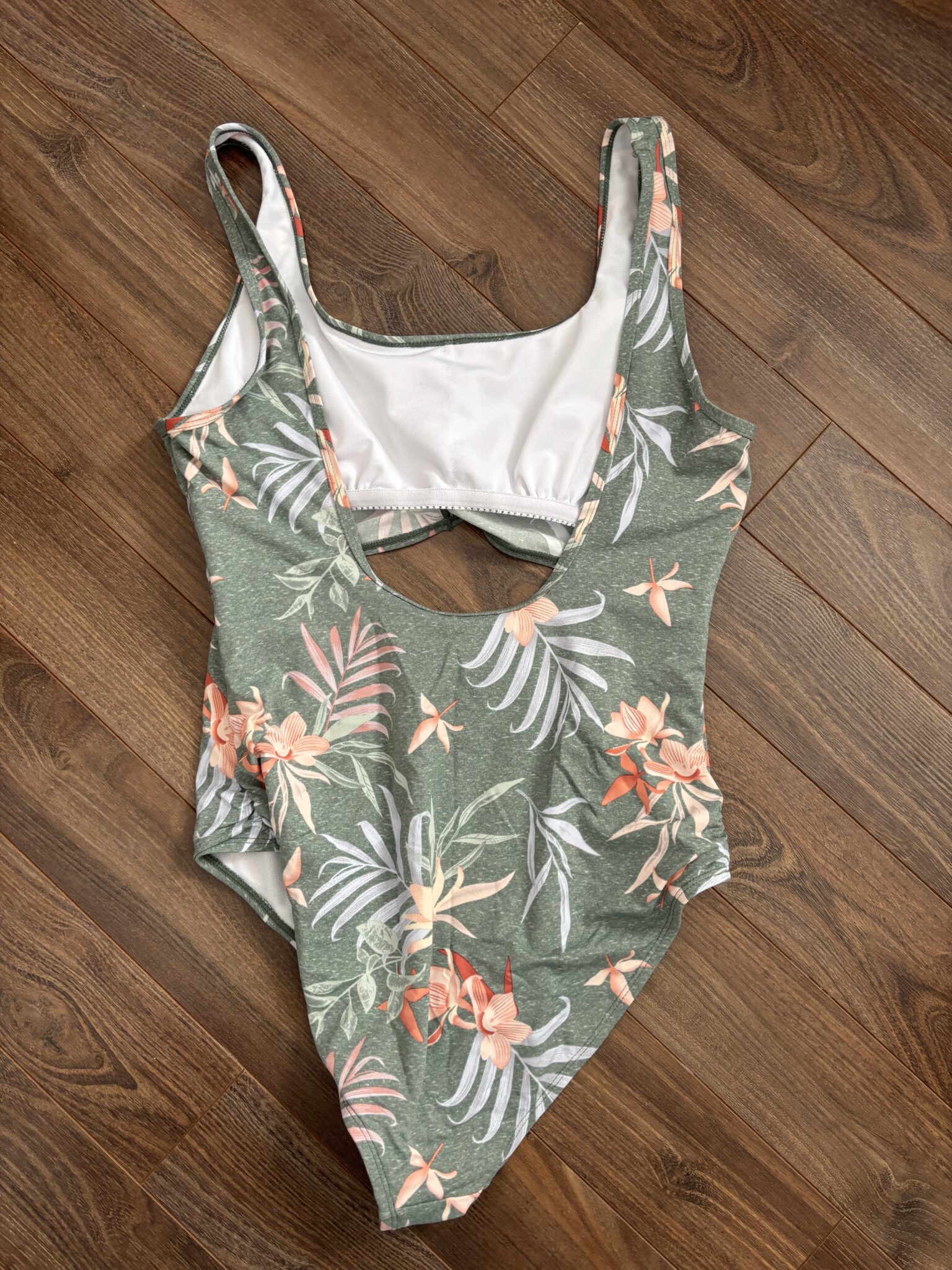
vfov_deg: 67.3
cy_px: 635
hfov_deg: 53.1
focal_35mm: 26
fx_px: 953
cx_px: 476
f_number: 1.6
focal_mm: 5.96
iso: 125
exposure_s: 1/75
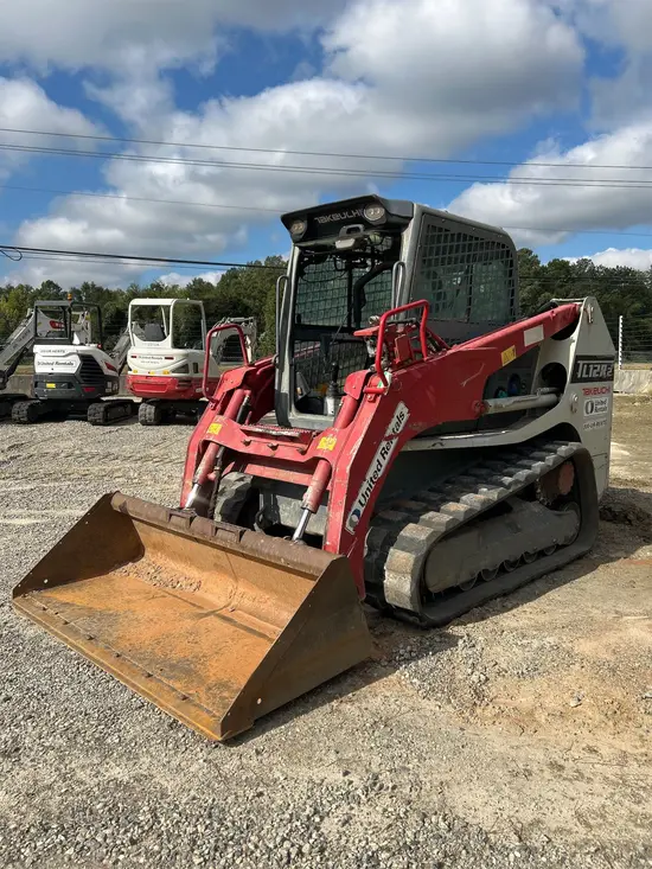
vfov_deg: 67.3
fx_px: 653
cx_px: 326
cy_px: 434
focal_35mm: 26
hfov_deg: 53.1
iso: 50
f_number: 1.5
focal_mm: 5.7
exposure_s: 1/4630
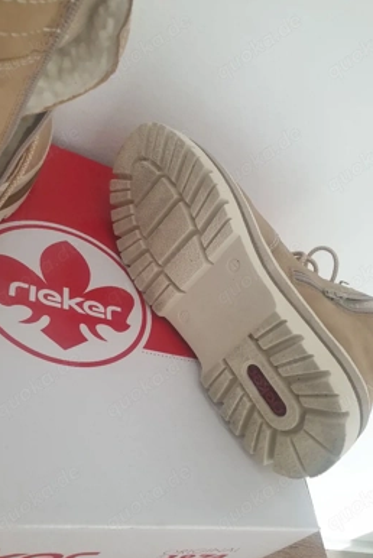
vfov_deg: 65.4
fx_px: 434
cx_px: 179
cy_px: 288
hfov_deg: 46.5
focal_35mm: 28
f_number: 2.4
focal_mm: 4.3
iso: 250
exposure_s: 1/30
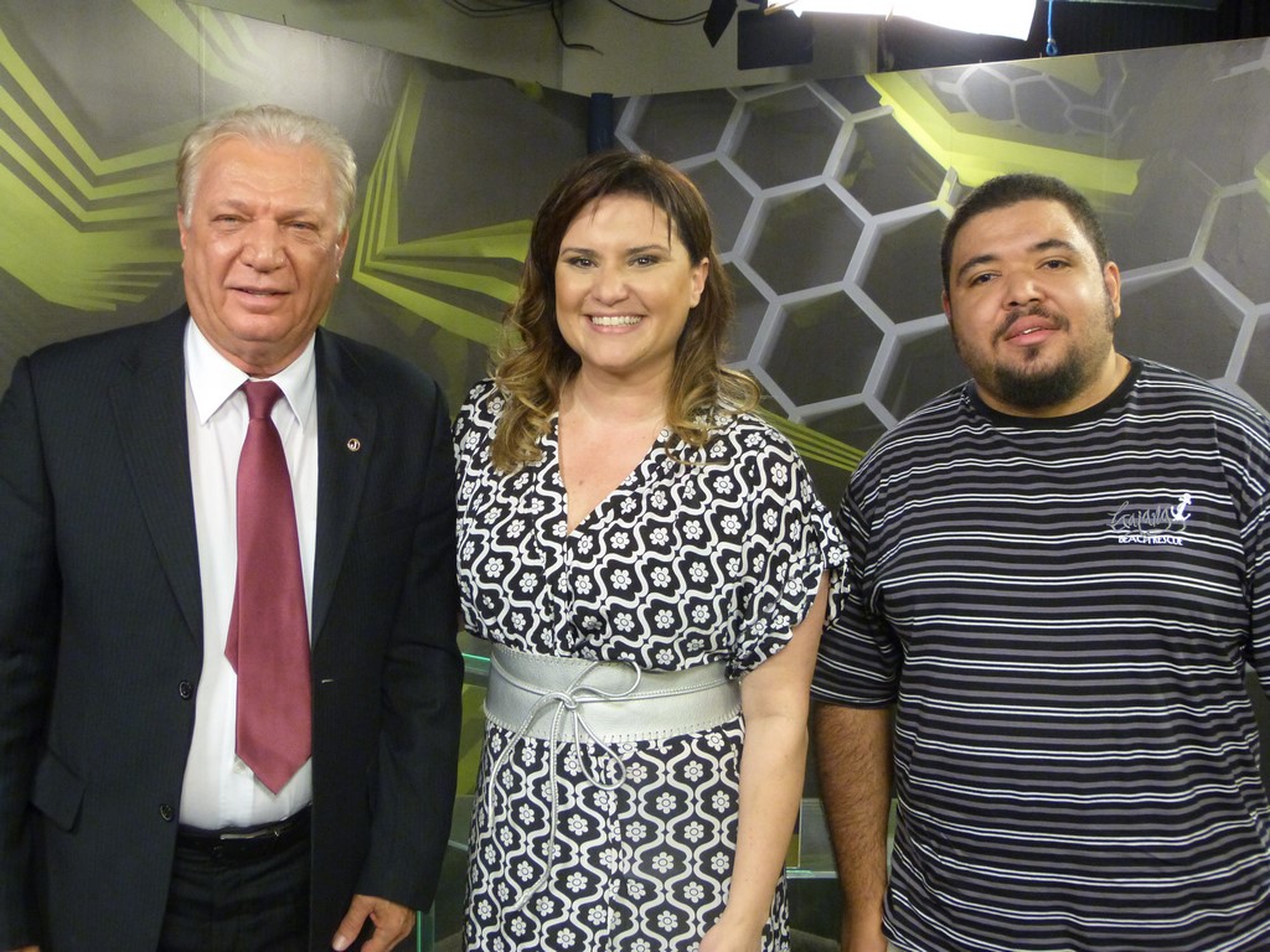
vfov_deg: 35.1
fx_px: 1504
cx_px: 635
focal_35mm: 41
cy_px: 476
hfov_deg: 45.8
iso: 400
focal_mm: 7.3
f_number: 3.1
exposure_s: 1/30
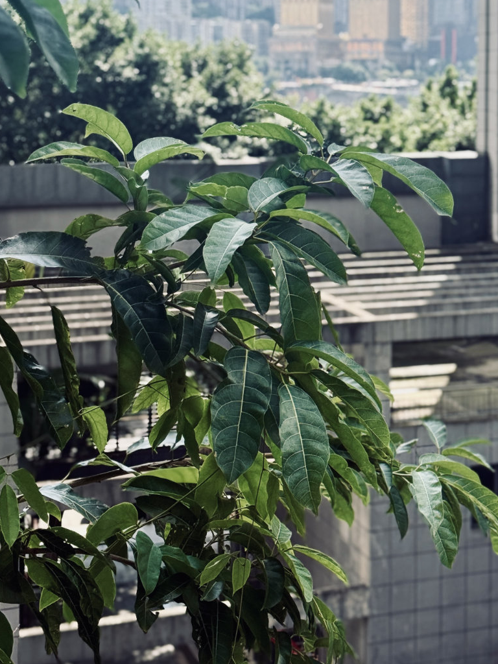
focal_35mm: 75
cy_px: 178
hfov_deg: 19.6
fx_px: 1439
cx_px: 329
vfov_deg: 25.7
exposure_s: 1/2088
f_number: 1.8
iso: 80
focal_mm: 6.8
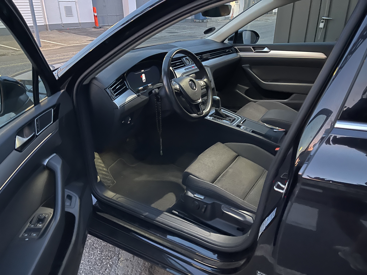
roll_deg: +0.4
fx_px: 276
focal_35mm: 26
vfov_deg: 53.1
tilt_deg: -25.6
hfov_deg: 67.3
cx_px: 184
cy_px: 138
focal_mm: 5.1
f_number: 1.6
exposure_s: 1/17
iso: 1250
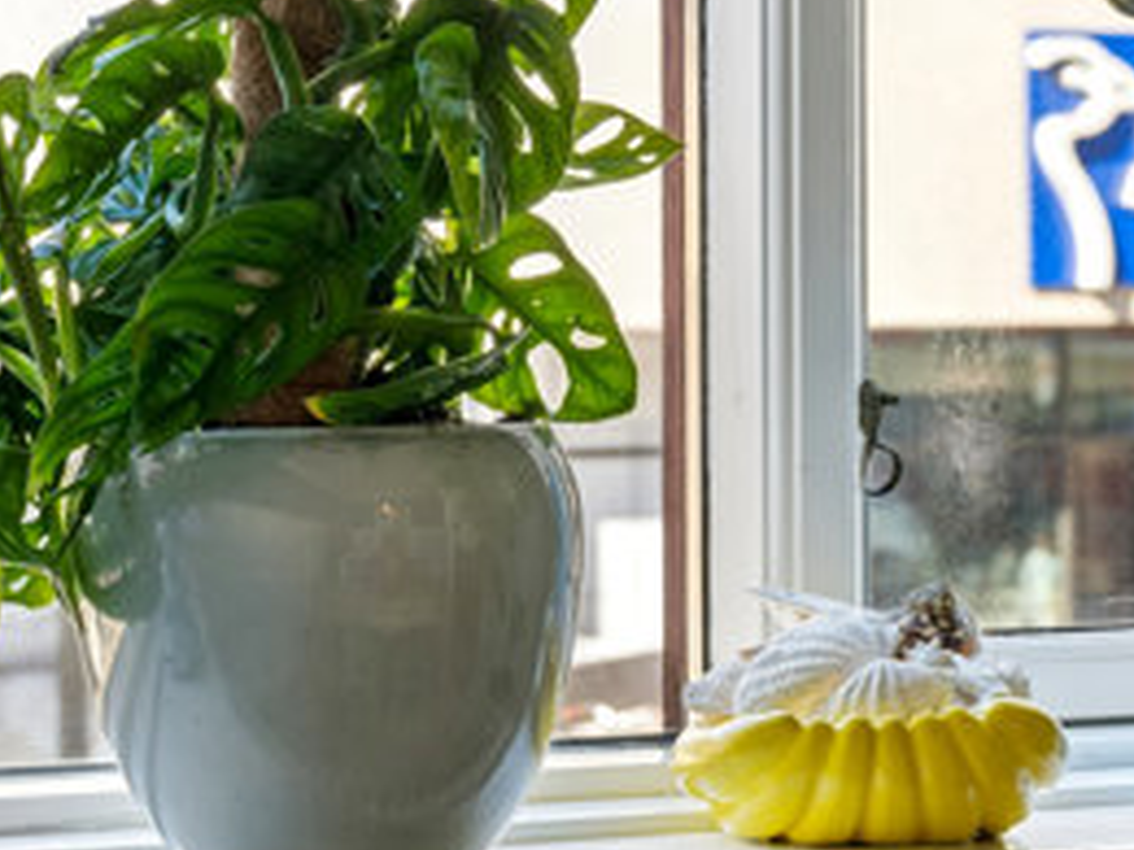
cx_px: -218
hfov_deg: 14.4
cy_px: 255
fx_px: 4357
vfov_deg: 11.1
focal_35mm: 133
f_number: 6.3
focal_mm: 45
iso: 160
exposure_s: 1/25
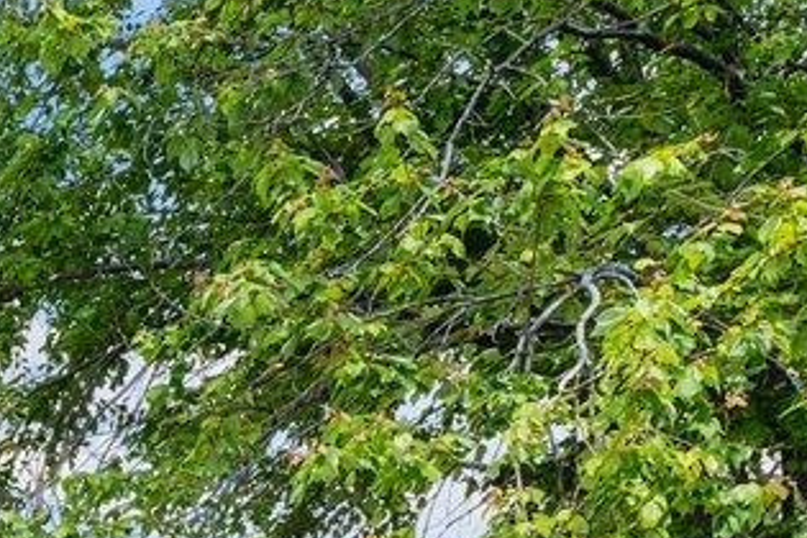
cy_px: 1259
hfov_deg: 15.6
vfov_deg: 12.2
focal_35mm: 91
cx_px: -971
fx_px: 2040
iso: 400
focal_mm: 14
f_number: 8
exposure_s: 1/640
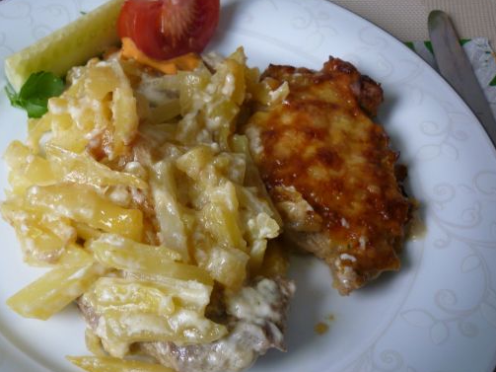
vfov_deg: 34.3
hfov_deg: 44.5
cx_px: 187
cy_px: 194
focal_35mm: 42
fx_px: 602
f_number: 2.8
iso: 160
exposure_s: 1/80
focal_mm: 5.5
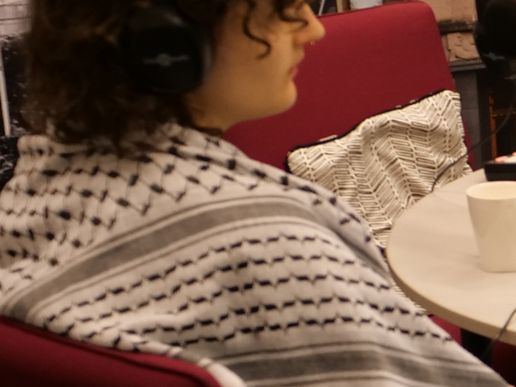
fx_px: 1997
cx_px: 849
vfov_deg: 11.0
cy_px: 324
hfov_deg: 13.6
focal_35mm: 134
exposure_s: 1/60
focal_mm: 14
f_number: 2.9
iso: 400
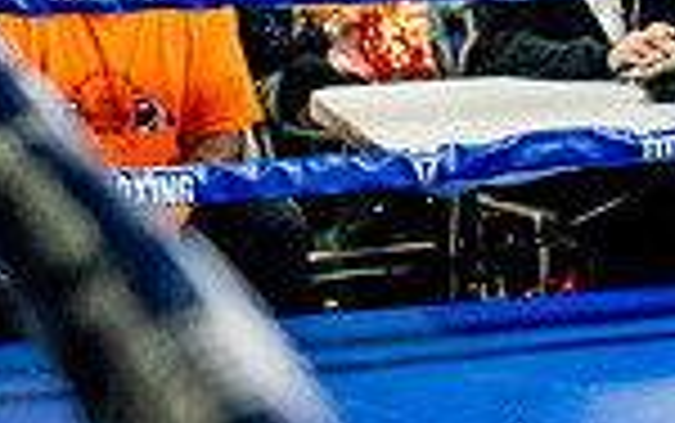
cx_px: 1192
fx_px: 3774
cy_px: 119
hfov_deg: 9.7
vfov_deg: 6.4
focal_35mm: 205
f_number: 2.8
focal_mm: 35
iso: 5000
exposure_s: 1/800
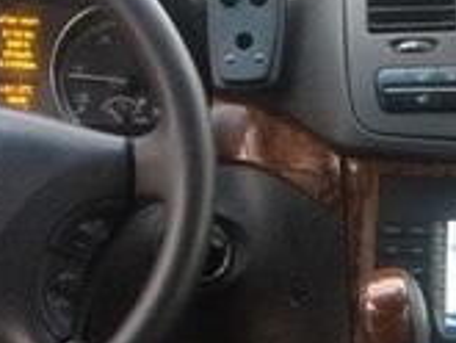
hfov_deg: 16.5
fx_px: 1529
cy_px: 463
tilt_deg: -35.3
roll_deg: -2.8
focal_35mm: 116
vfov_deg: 12.3
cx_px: 495
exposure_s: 1/33
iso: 160
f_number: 2.2
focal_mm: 4.15
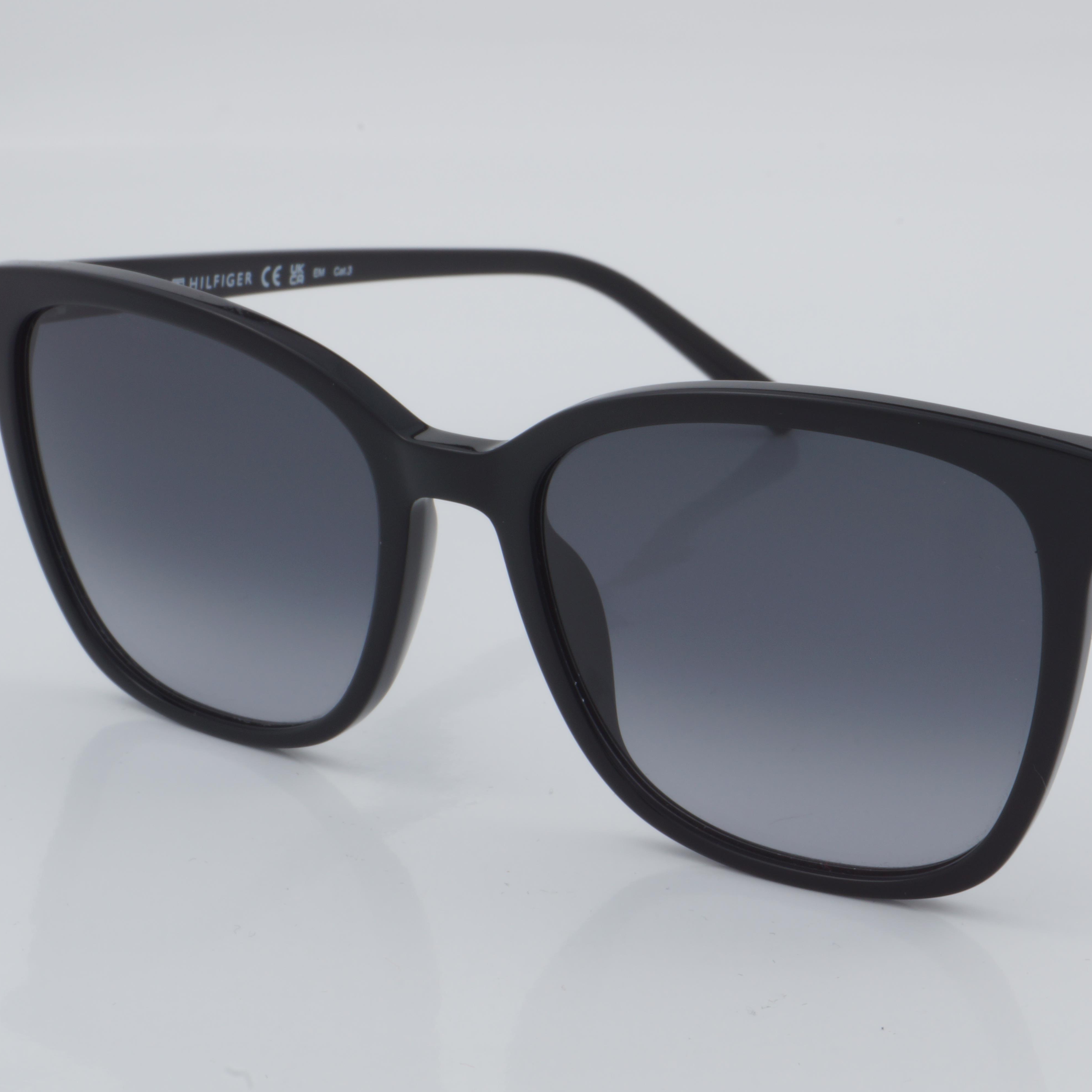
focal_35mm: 96
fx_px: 3426
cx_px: 758
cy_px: 546
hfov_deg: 18.0
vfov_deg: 18.1
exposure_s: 1/4
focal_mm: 50
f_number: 32
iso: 100
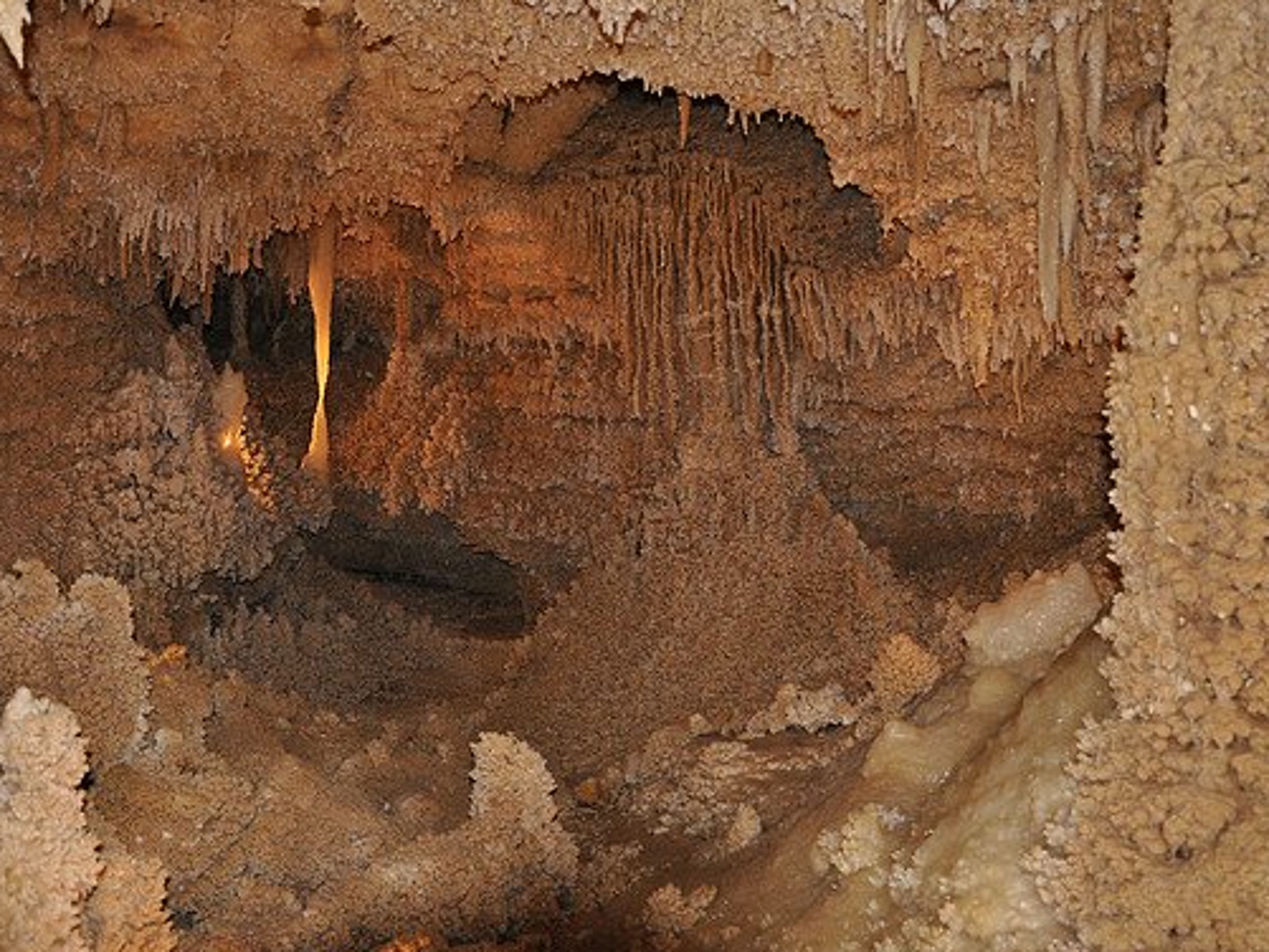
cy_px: 482
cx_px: 598
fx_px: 1467
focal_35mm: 40
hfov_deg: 46.8
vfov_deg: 36.0
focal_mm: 24
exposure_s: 1/60
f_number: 3.8
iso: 800
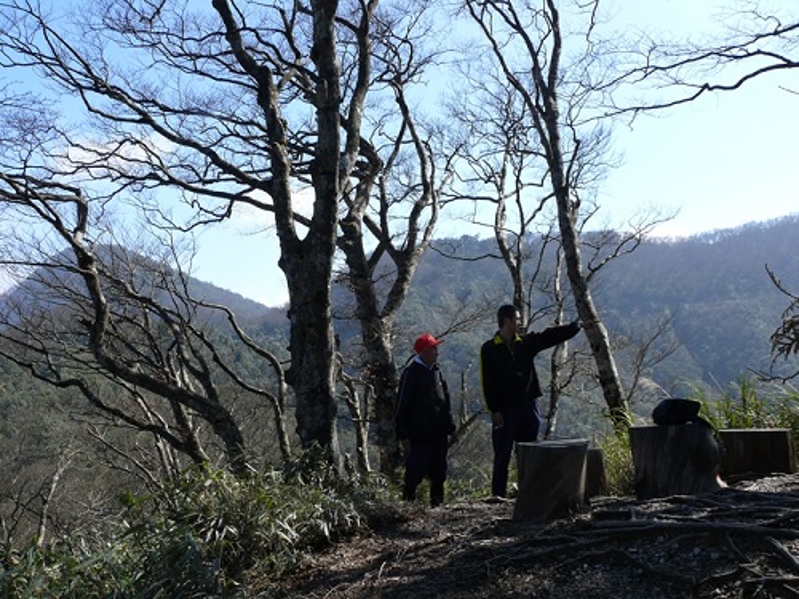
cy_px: 300
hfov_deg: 52.6
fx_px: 808
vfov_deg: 40.7
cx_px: 400
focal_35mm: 35
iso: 100
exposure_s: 1/250
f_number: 5.6
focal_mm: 7.4
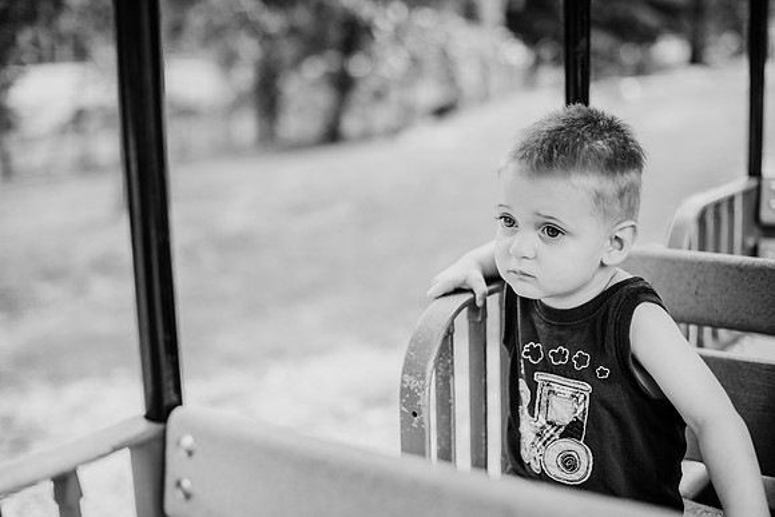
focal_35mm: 50
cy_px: 258
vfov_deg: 27.0
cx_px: 388
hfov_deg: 39.6
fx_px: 1077
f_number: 2.2
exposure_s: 1/500
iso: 320
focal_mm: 50
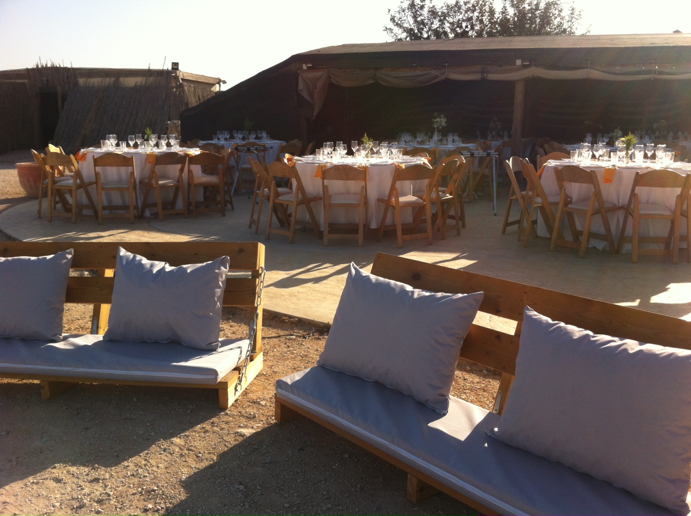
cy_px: 258
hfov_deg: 52.7
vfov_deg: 40.6
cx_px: 346
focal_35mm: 35
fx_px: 698
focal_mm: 3.85
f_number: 2.8
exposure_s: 1/1005
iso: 80
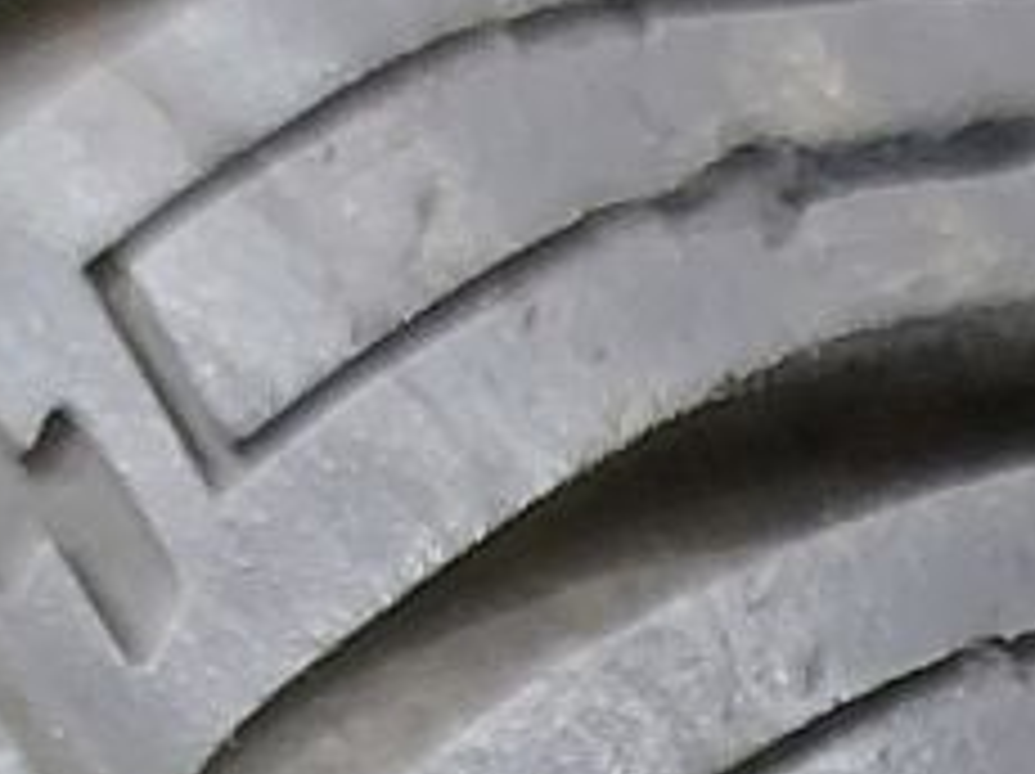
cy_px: 1818
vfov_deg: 9.2
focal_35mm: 145
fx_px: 4331
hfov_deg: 13.2
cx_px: 1276
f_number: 1.8
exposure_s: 1/25
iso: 320
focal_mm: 5.23
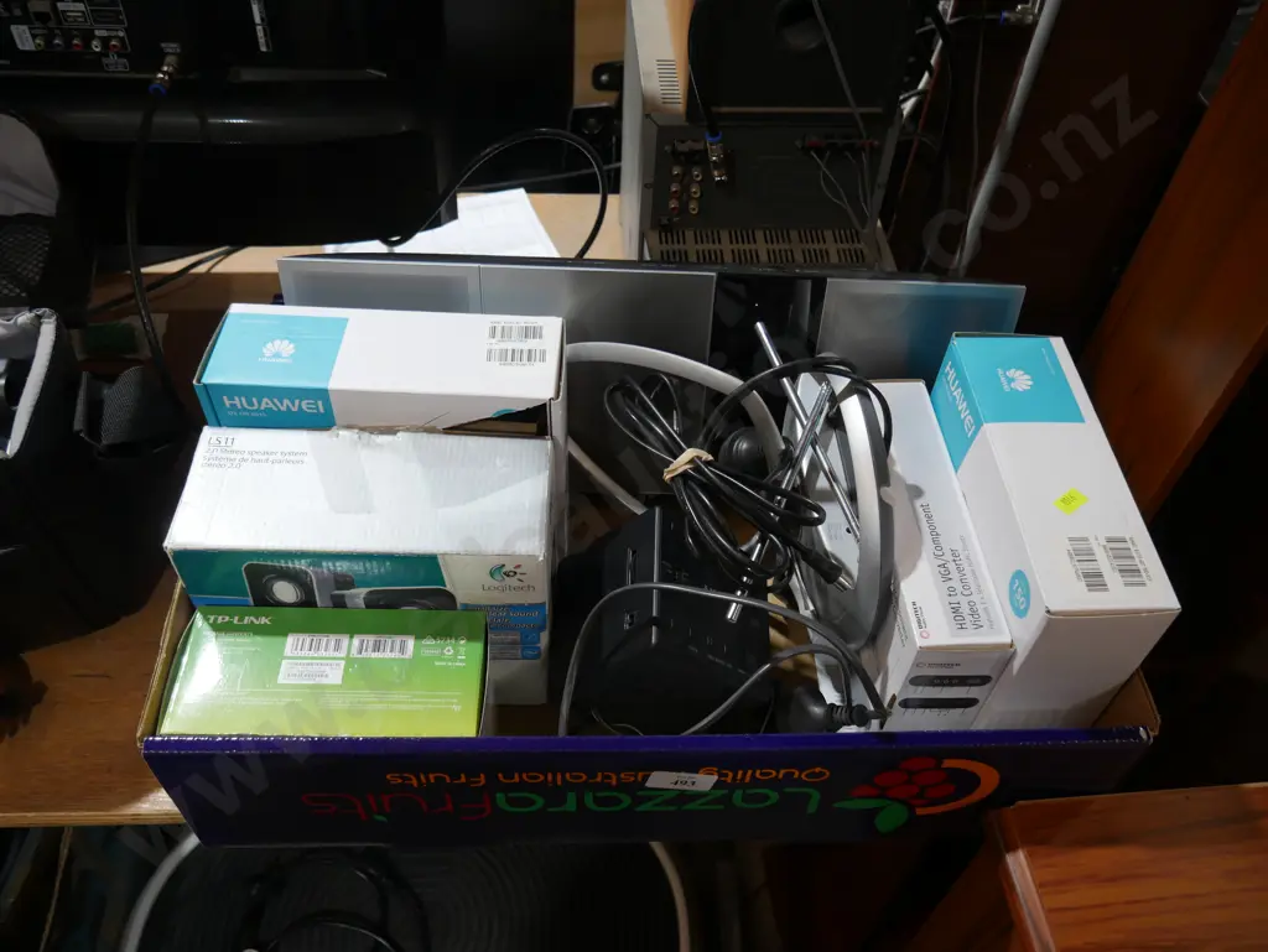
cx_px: 634
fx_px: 1026
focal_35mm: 28
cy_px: 476
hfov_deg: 63.4
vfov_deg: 49.8
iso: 250
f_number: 3.5
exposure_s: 1/60
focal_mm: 14
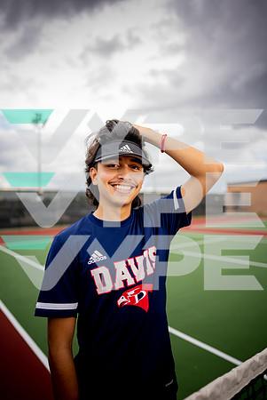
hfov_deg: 53.2
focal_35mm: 24
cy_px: 200
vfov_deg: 73.7
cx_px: 134
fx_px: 266
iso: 50
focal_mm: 24
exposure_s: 1/1250
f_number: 1.4
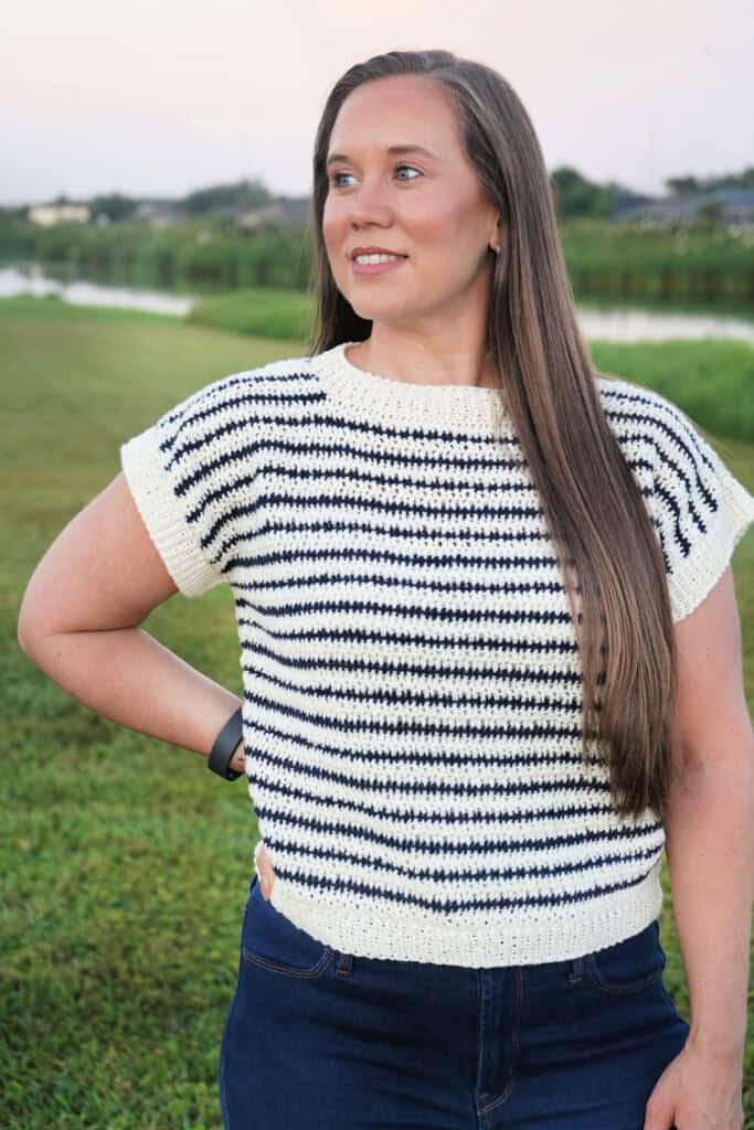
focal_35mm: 67
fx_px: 2104
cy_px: 565
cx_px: 377
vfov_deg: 30.1
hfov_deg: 20.3
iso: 3200
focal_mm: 67
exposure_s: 1/250
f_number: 6.3
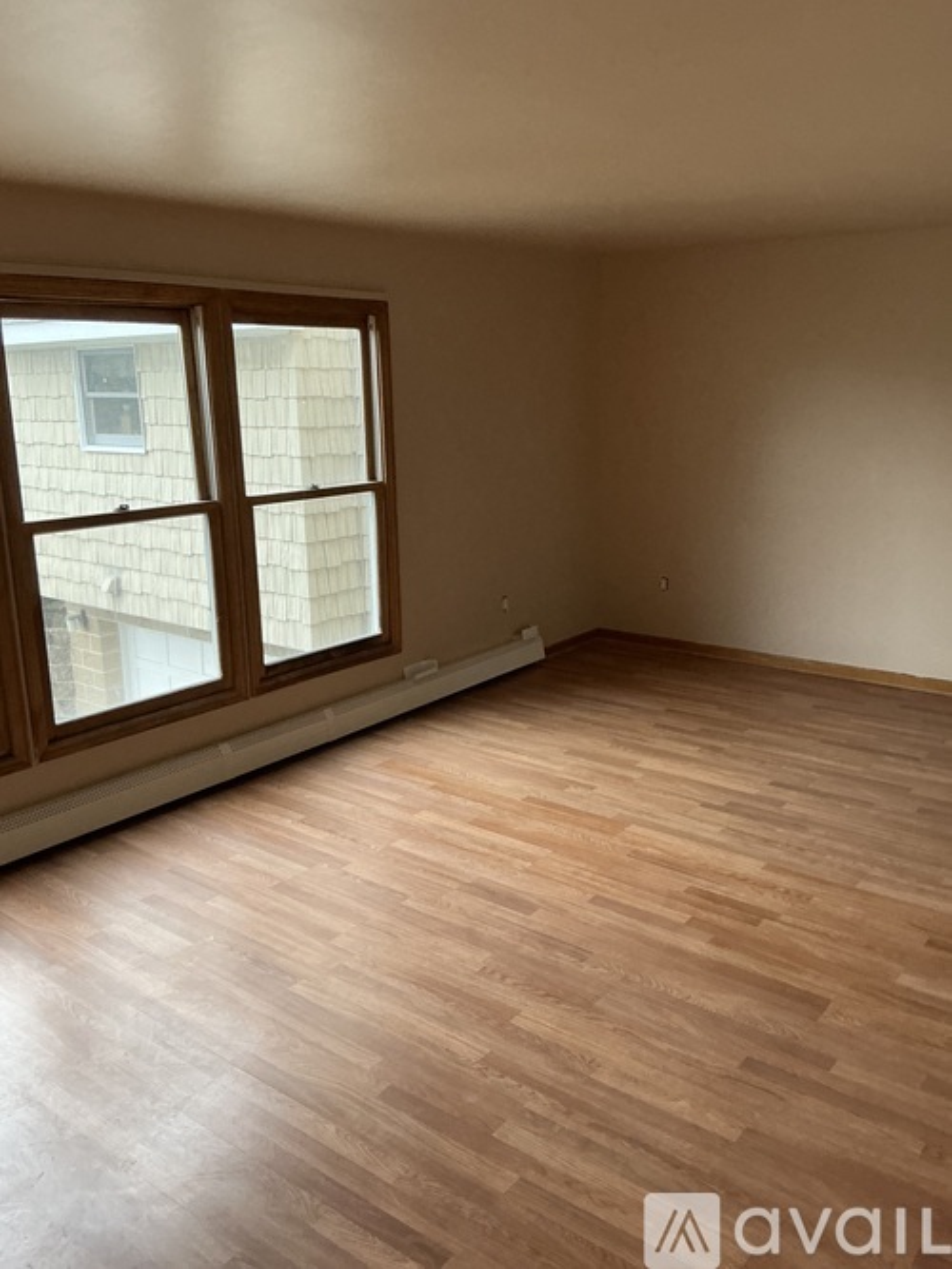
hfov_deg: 49.7
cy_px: 634
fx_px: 1027
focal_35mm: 28
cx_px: 476
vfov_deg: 63.5
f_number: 1.8
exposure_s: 1/60
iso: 125
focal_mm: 3
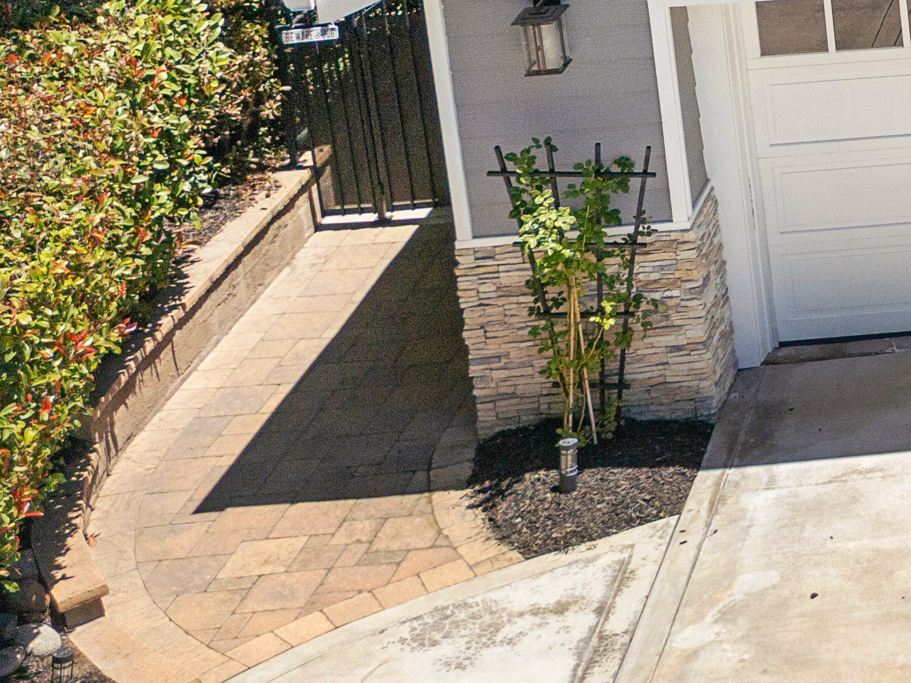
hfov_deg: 17.5
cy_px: -334
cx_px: 1676
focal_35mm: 89
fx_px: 2342
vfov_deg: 15.4
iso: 100
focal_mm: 6.72
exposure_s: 1/2000
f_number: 1.7
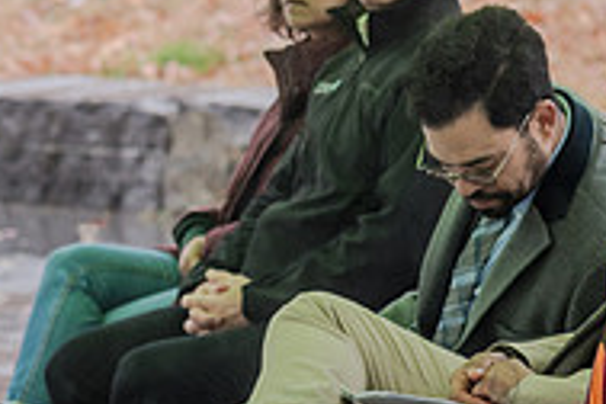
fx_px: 6935
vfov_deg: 3.3
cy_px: -63
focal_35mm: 412
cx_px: -119
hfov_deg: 5.0
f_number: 5.6
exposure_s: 1/250
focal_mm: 125
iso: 640
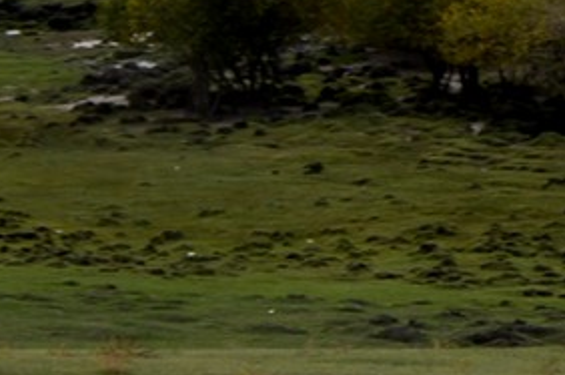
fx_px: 6314
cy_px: -378
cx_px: 1212
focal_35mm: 403
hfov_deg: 5.0
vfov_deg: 3.4
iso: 100
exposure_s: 1/20
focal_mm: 58
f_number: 16
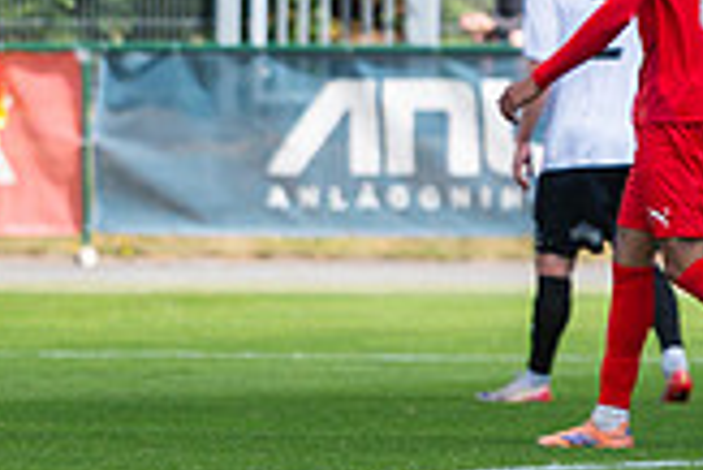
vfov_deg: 1.9
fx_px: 13896
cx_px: -367
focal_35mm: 711
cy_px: 190
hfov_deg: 2.9
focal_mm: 200
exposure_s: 1/2000
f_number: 3.2
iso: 250
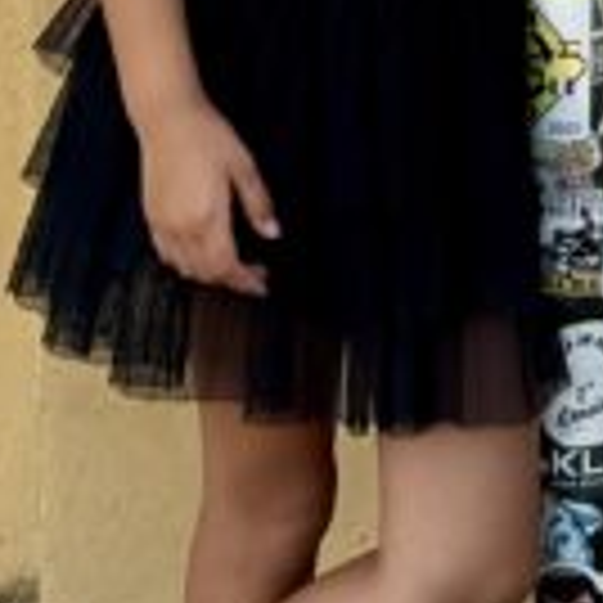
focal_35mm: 162
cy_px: -1026
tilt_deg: +5.3
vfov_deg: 9.2
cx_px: 1026
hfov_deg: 10.3
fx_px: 3193
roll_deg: +1.8
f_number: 1.78
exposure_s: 1/3096
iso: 80
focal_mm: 6.76
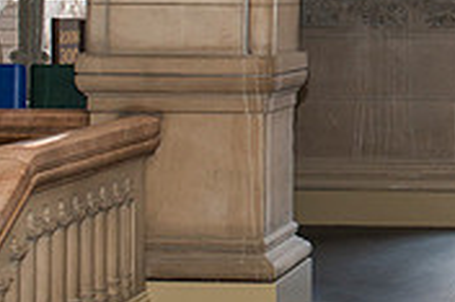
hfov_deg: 14.4
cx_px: 672
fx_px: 1692
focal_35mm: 134
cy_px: -23
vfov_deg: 10.1
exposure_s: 1/200
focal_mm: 35
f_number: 3.5
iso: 1000
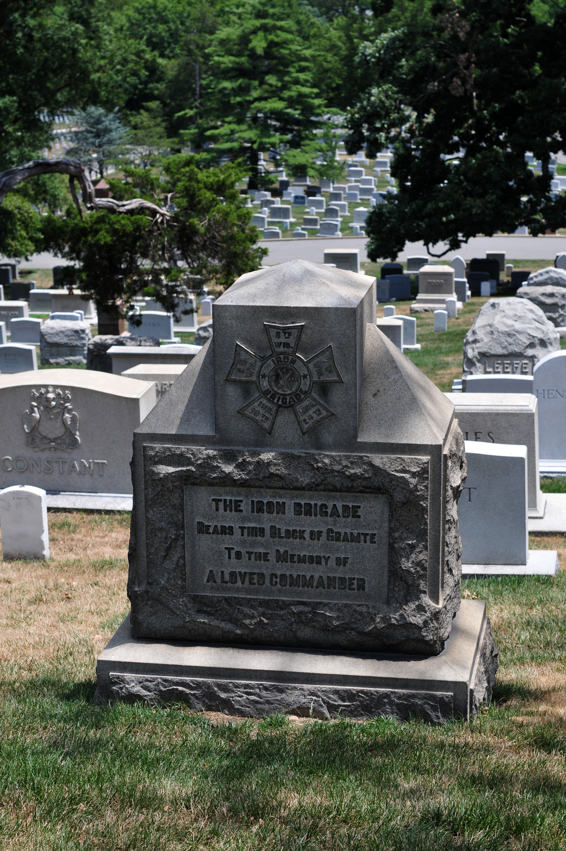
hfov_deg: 18.1
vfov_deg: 27.0
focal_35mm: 75
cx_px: 283
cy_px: 426
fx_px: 1773
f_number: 5.6
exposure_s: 1/800
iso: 200
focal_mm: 50
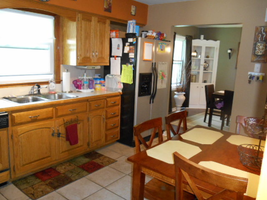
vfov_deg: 45.4
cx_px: 134
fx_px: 239
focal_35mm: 31
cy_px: 100
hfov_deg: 58.4
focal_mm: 5.5
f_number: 3.6
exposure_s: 1/25
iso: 450
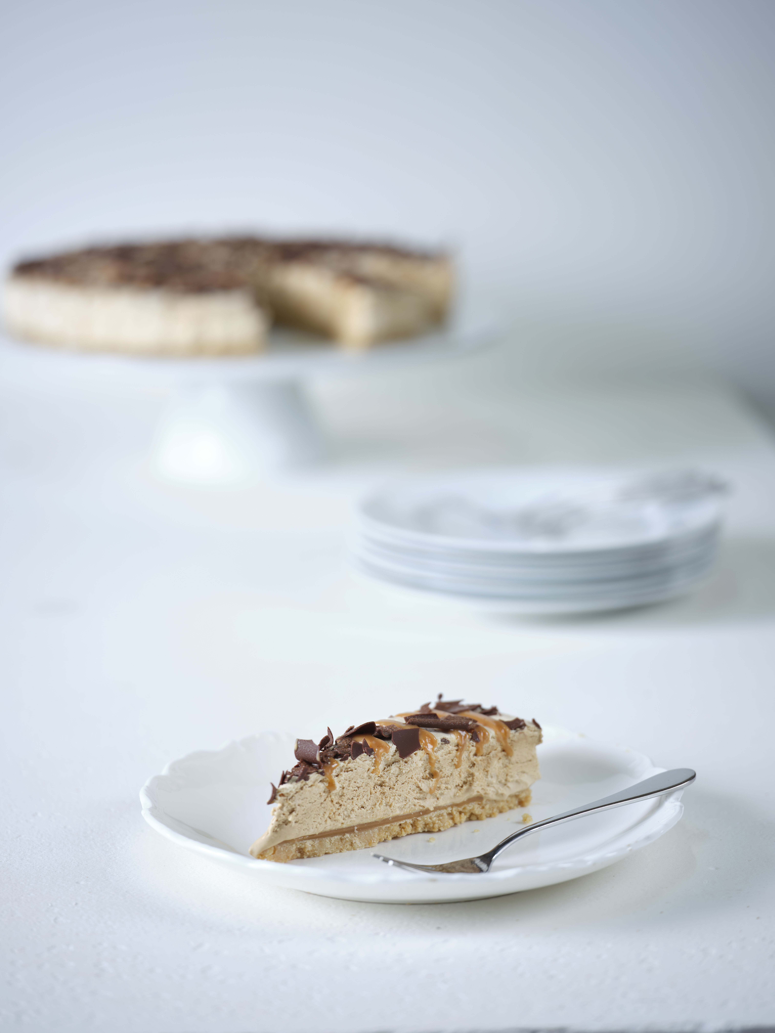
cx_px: 388
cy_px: 516
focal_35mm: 95
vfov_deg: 20.7
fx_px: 2836
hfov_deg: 15.6
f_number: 4
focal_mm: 120
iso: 125
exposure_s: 1/30
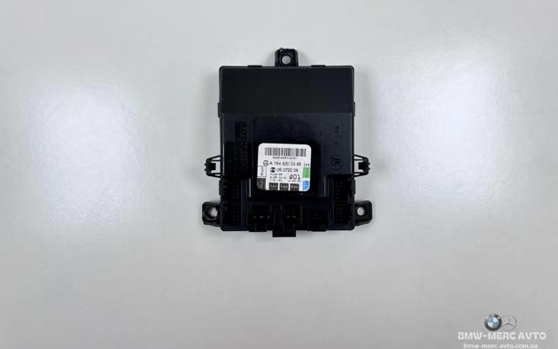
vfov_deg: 44.5
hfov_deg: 66.5
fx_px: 426
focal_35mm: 28
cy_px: 155
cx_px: 282
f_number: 1.5
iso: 40
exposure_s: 1/274
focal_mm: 5.7
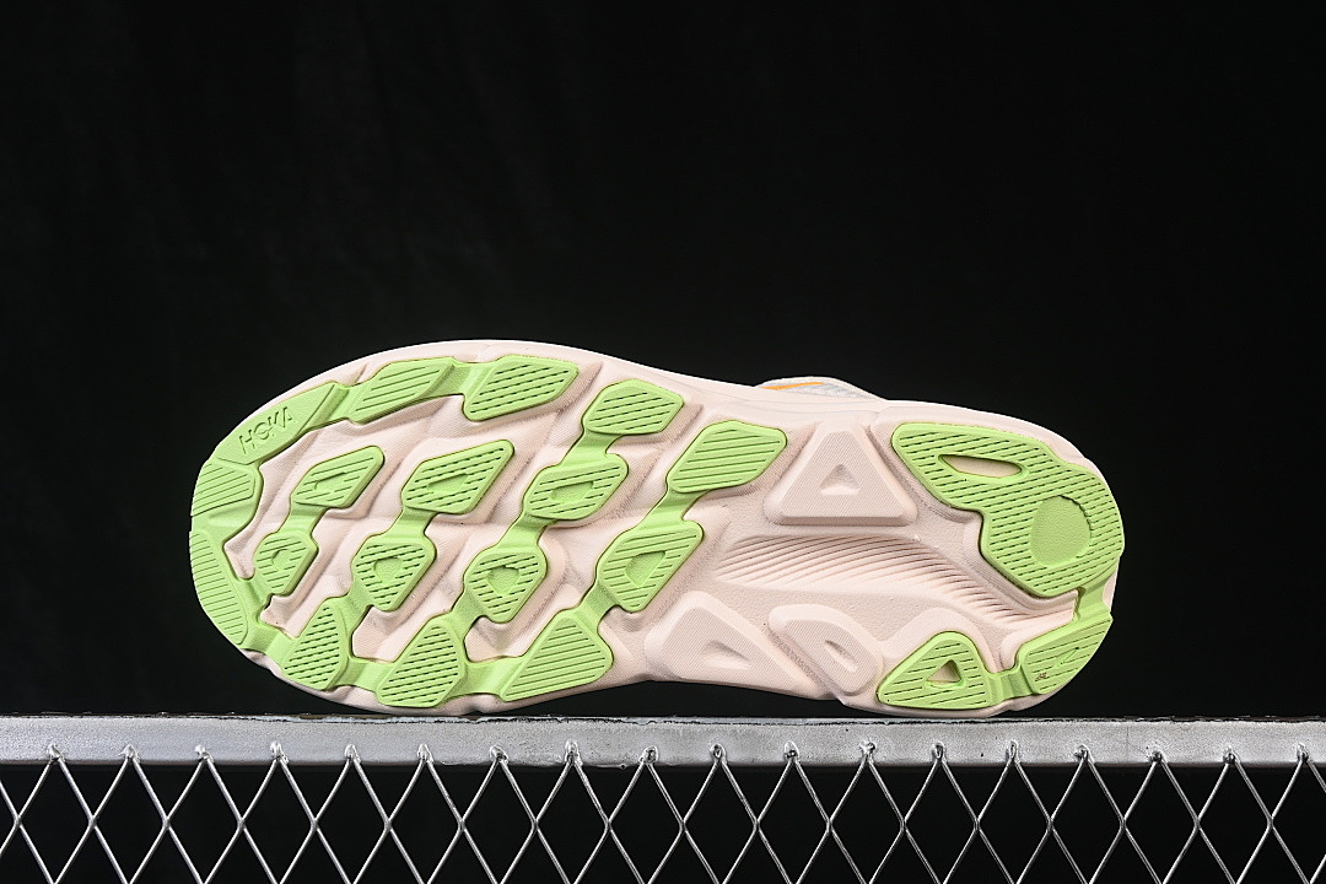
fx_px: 2762
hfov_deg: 27.0
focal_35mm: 75
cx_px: 663
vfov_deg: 18.2
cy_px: 442
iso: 160
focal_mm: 50
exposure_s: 1/80
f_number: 8
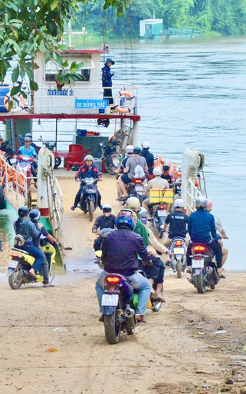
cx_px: 38
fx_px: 1640
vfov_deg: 13.7
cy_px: 196
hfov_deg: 8.6
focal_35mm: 153
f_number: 9
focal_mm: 66
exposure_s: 1/1250
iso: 3200
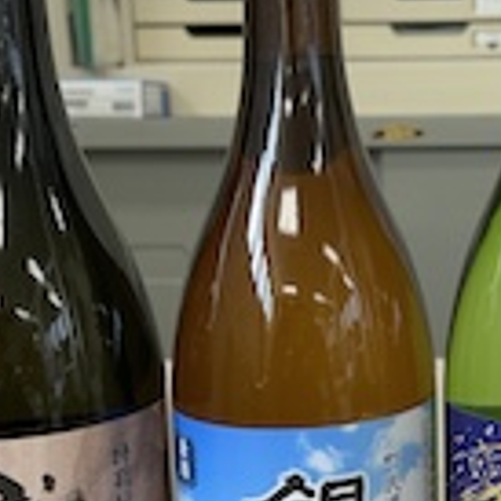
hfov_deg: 25.0
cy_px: 289
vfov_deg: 25.7
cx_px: 446
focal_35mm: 67
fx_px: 1097
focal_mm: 5.7
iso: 80
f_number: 1.5
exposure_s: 1/100
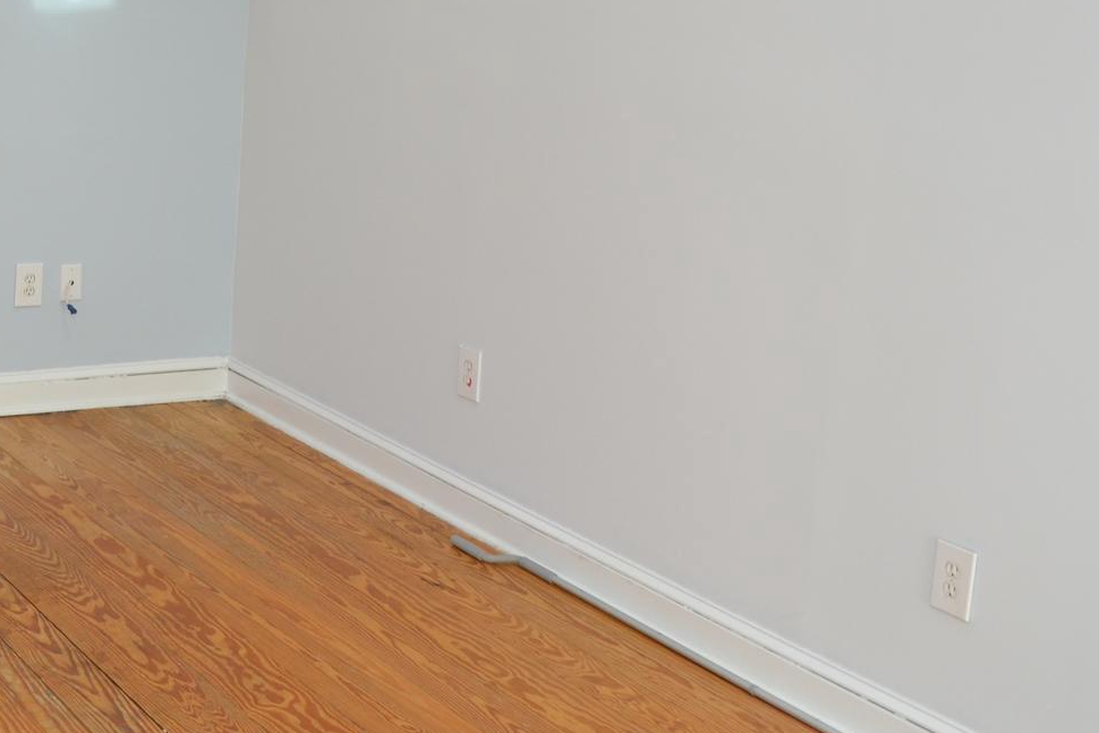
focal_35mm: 57
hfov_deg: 32.6
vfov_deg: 23.6
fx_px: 1740
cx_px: 41
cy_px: 207
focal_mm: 18
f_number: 4.5
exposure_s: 1/80
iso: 400
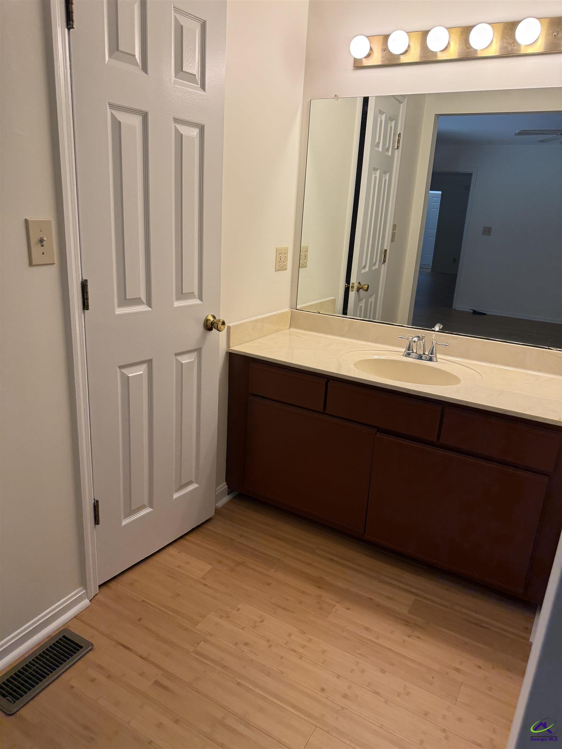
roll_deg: -4.7
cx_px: 281
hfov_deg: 56.8
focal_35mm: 24
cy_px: 374
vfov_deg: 71.6
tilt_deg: -17.2
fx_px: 520
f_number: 1.78
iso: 160
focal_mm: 6.76
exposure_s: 1/120
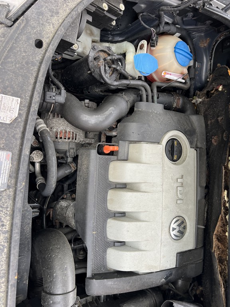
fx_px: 230
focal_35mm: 26
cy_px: 154
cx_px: 115
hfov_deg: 53.1
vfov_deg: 67.3
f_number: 1.5
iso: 80
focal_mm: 5.7
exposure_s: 1/121
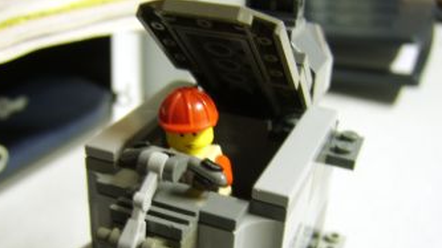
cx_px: 198
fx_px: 457
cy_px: 168
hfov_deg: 51.5
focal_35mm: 39
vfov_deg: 30.1
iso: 71
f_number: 2.7
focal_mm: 8.13
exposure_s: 1/3
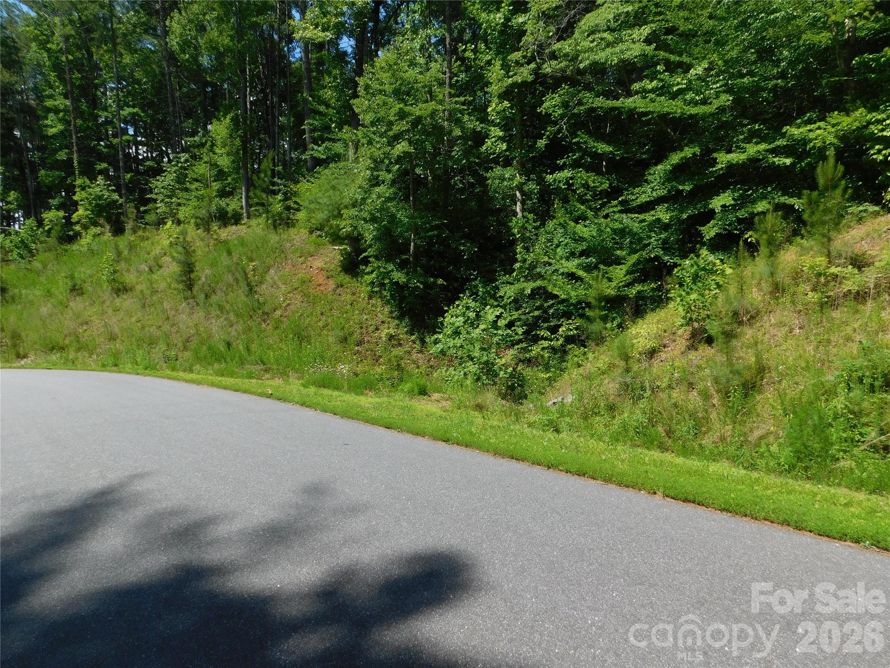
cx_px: 445
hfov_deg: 73.9
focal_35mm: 23
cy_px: 334
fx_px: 591
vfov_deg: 58.9
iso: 125
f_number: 3
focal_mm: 4
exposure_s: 1/1500
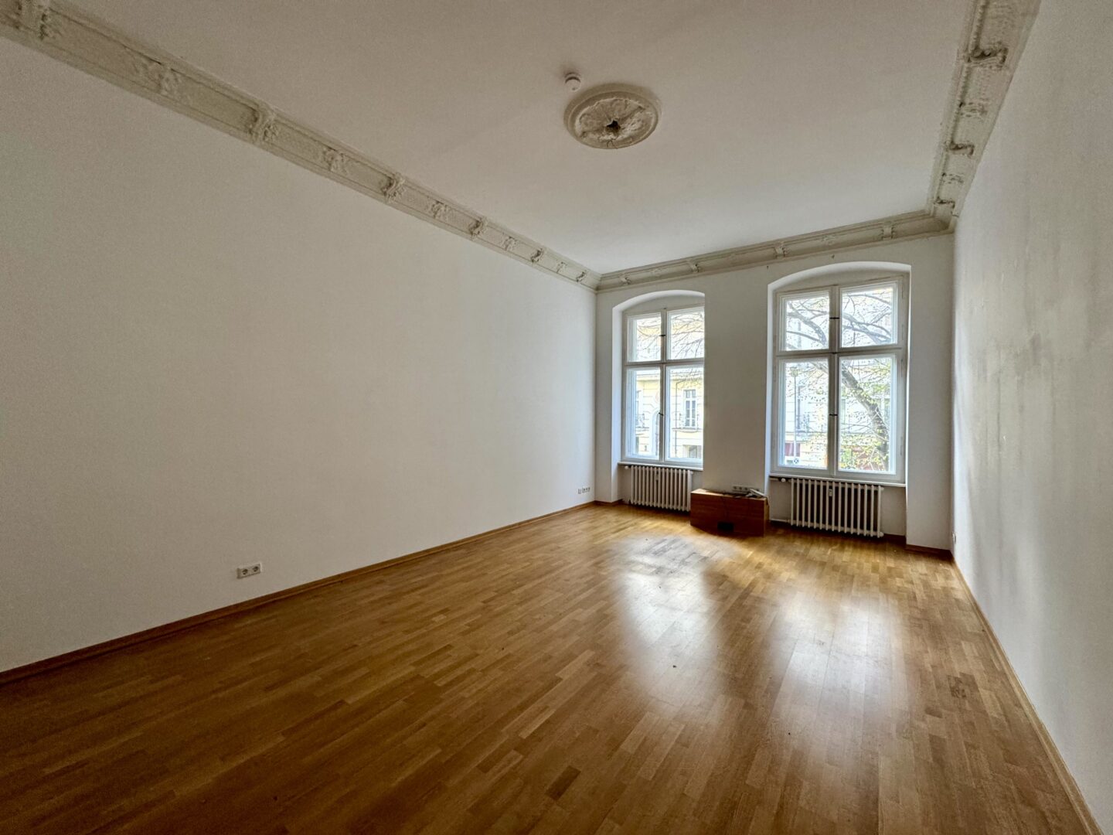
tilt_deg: +0.3
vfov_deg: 85.7
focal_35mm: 14
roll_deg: +0.1
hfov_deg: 102.1
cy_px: 418
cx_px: 556
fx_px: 450
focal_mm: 2.22
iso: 200
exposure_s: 1/99
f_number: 2.2
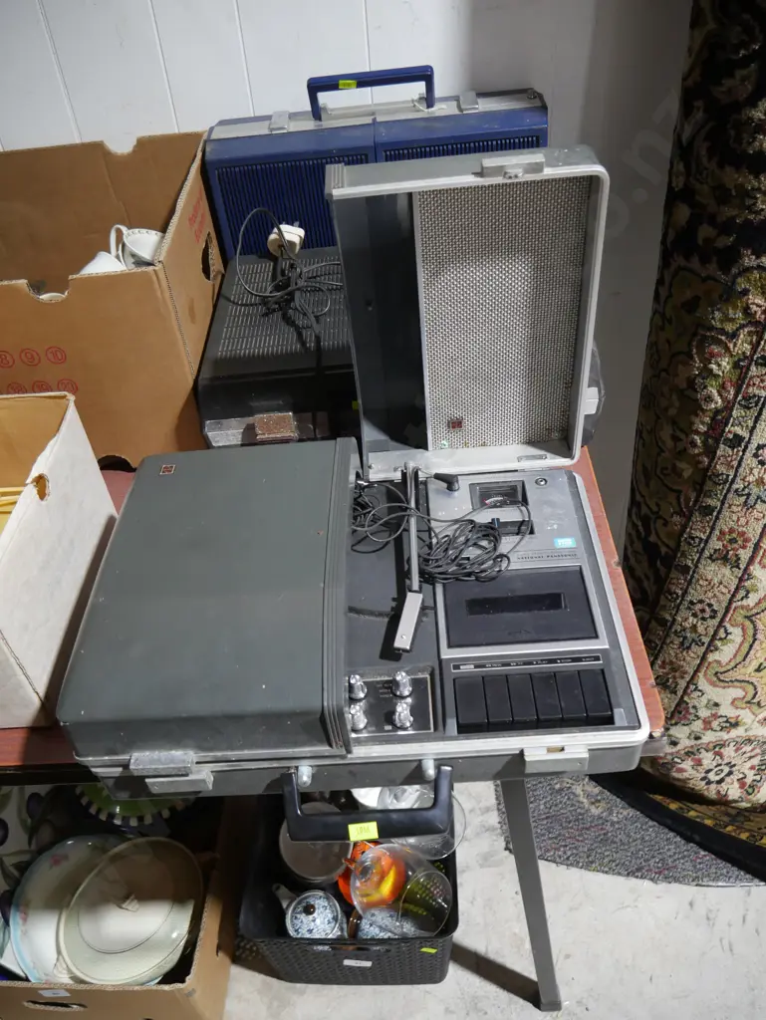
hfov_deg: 49.8
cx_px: 383
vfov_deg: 63.4
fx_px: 825
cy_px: 510
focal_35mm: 28
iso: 640
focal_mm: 14
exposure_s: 1/60
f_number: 3.5
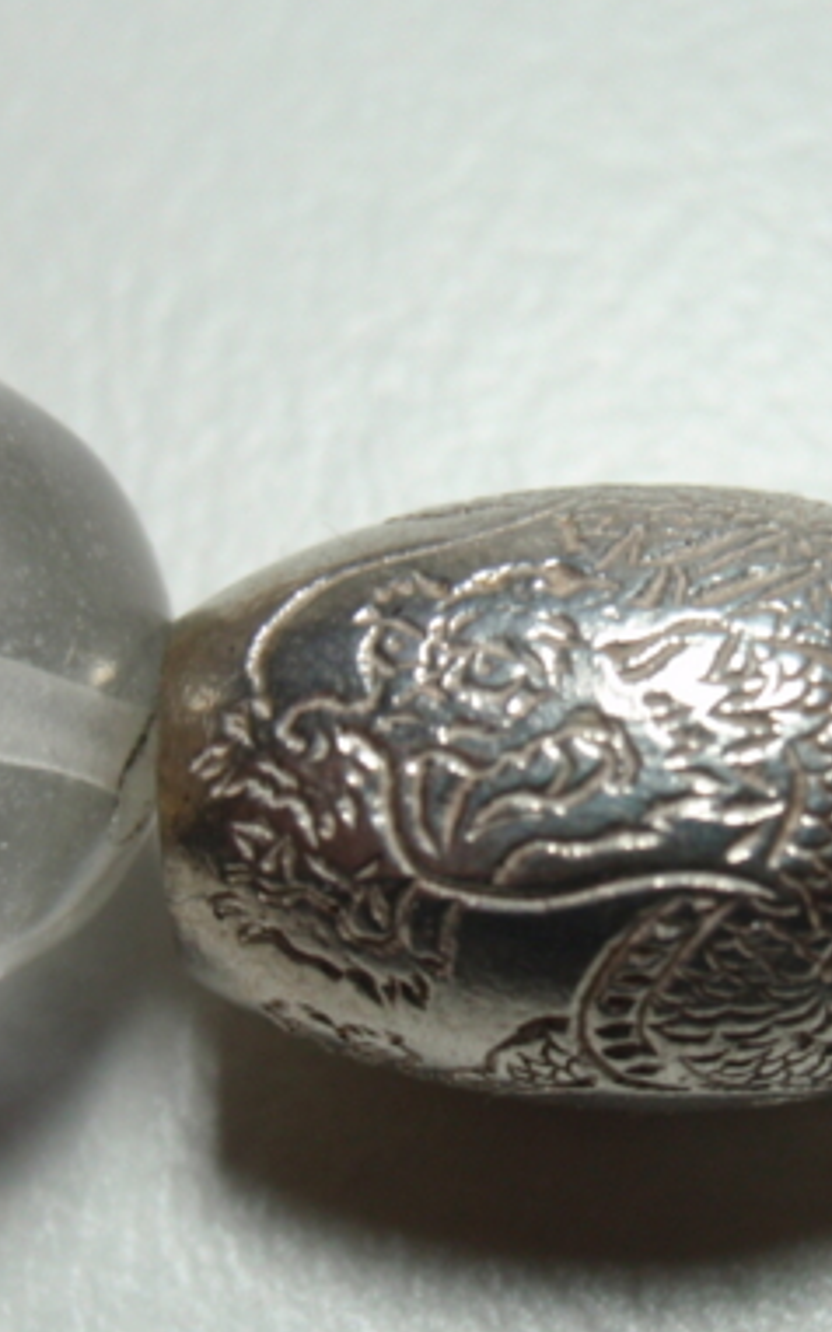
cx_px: 650
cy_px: 657
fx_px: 3230
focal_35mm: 89
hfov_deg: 14.6
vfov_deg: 23.3
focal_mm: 7.25
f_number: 3.9
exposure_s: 1/60
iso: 100
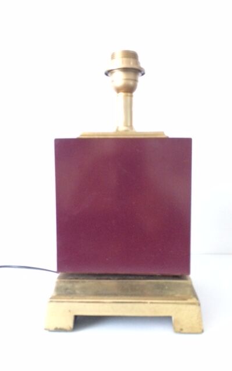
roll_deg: +2.1
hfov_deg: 40.6
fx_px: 314
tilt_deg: -6.2
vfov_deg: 61.2
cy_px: 186
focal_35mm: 31
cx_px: 126
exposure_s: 1/17
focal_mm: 4.15
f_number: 2.2
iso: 400
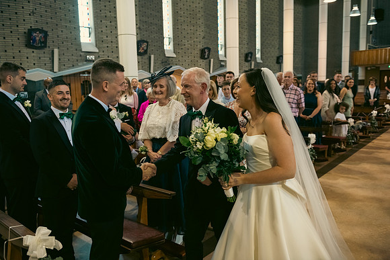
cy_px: 130
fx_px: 336
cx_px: 195
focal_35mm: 31
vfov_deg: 42.3
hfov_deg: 60.3
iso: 1000
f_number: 3.5
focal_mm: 31
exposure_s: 1/160
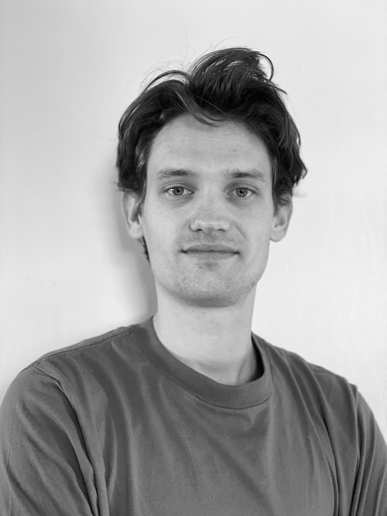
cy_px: 258
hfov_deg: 28.0
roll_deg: +1.2
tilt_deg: +8.1
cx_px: 194
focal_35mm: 52
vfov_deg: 36.8
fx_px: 775
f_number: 2
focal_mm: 6
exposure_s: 1/40
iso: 200
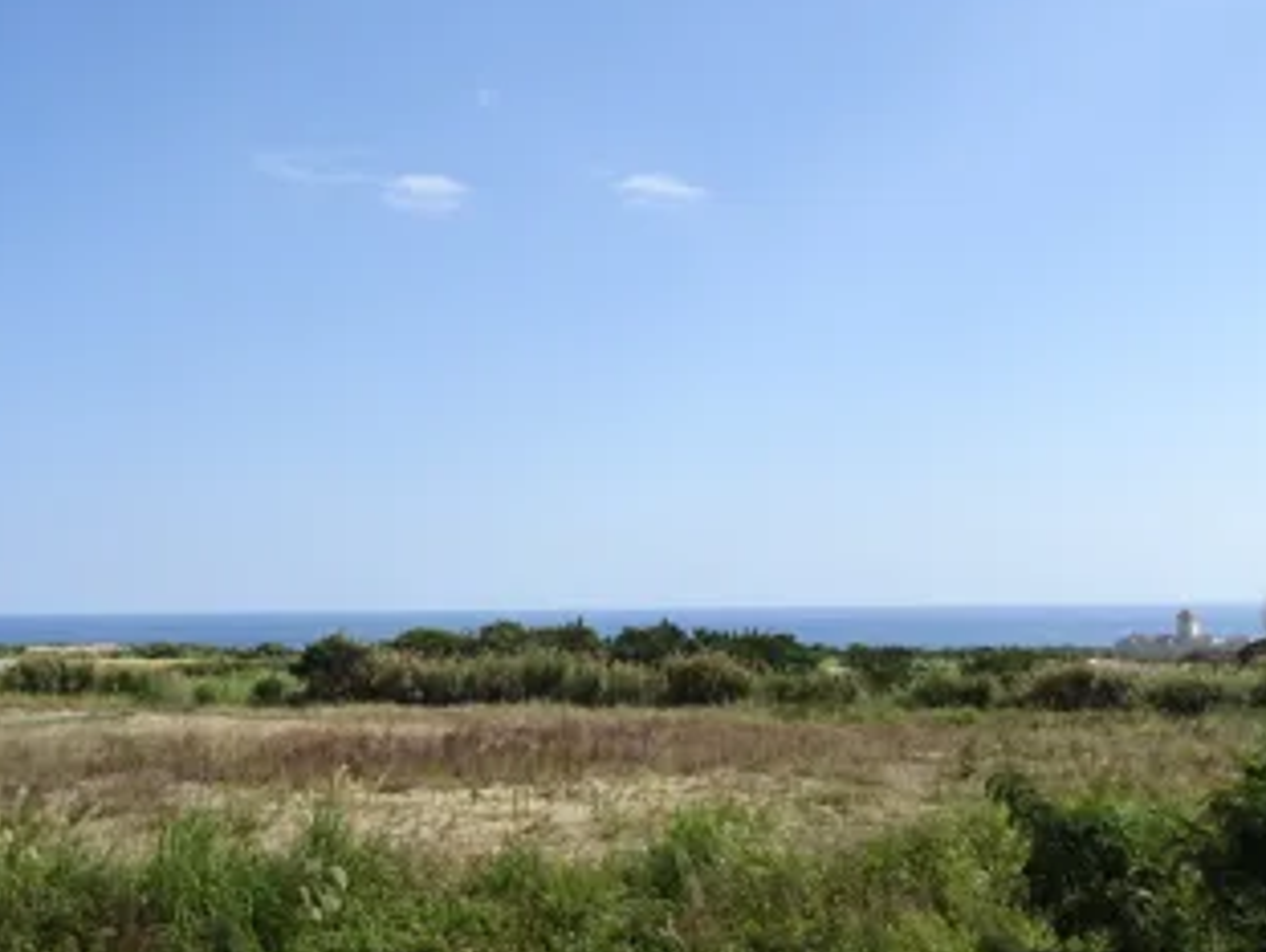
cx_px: 444
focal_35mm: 37
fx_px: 1355
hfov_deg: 49.4
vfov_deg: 38.7
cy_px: 513
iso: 80
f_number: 3.5
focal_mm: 4.1
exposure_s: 1/800
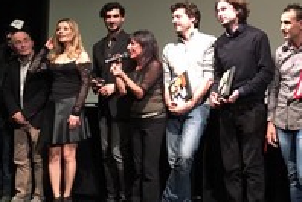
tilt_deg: +6.4
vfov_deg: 22.0
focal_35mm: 61
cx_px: 227
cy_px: 38
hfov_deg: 32.3
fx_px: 512
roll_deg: -0.8
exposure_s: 1/17
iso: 400
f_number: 2.2
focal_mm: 4.15
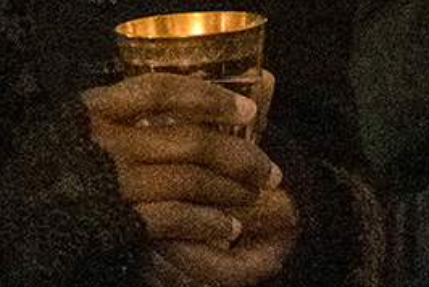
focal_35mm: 638
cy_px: -218
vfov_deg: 2.2
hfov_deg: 3.2
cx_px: -92
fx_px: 7611
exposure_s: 1/100
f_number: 3.2
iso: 6400
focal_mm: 85
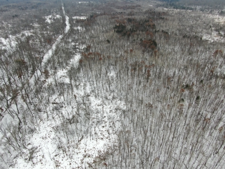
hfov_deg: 71.6
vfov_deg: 56.8
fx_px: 156
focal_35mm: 24
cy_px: 84
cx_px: 112
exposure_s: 1/120
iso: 100
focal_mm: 4.39
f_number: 2.8
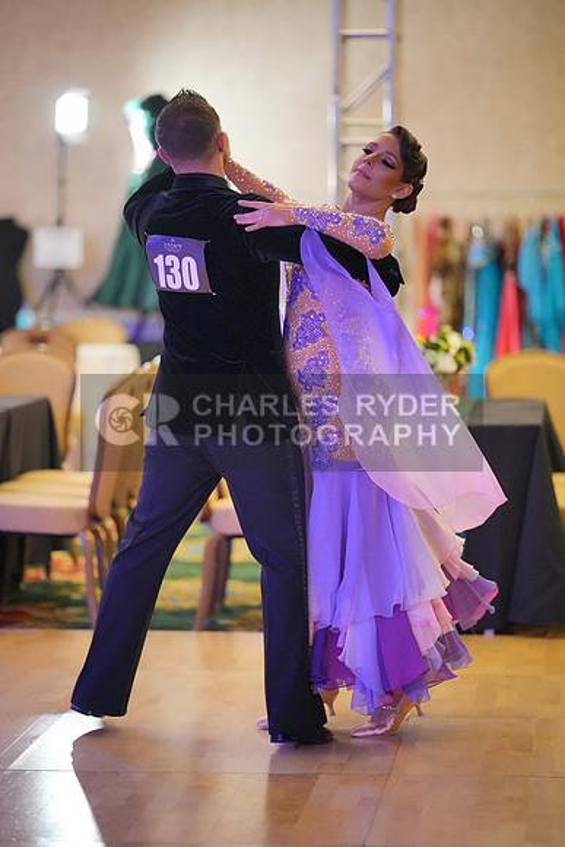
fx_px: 3341
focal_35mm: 142
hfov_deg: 9.7
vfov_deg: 14.4
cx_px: 282
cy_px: 424
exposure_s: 1/500
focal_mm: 142
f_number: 2
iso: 6400
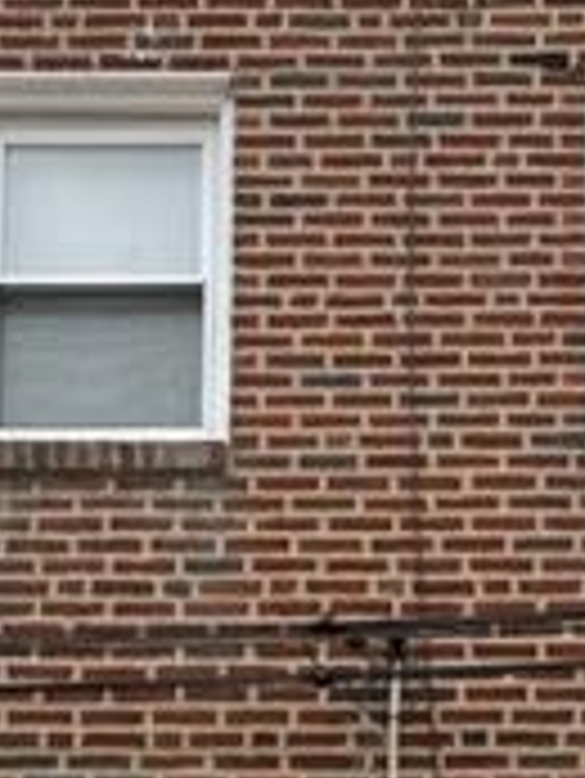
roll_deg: +0.8
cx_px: 490
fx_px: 2161
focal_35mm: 96
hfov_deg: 15.3
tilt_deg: +11.9
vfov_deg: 17.7
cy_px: 1250
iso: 50
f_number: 1.6
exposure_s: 1/363
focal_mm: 5.1
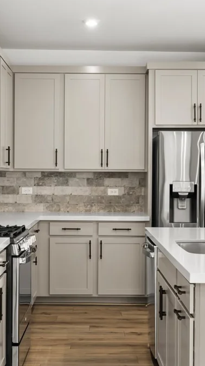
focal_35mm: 59
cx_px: 98
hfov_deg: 20.4
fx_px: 571
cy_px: 182
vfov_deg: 35.5
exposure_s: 1/4
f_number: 8
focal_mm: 25
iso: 250
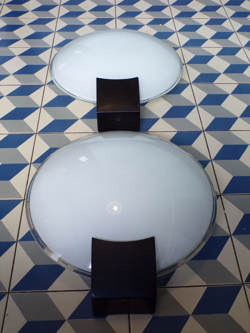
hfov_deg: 38.7
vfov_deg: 50.1
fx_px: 356
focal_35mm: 37
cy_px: 166
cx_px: 125
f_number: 3.3
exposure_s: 1/26
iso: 200
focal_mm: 6.6
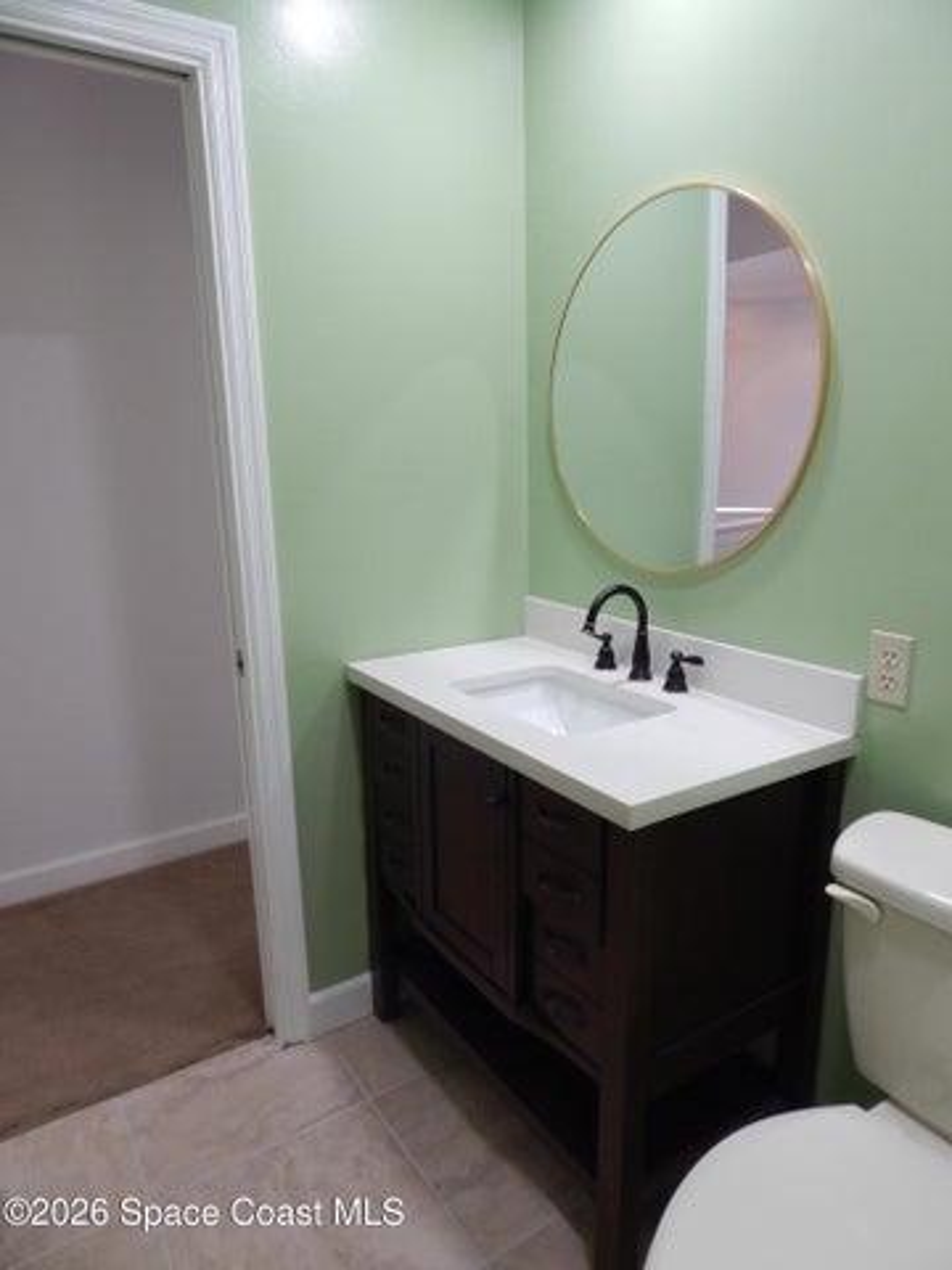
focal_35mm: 23
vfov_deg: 73.9
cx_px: 476
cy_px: 635
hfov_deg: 58.9
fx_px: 843
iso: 140
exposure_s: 1/30
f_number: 3
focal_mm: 4
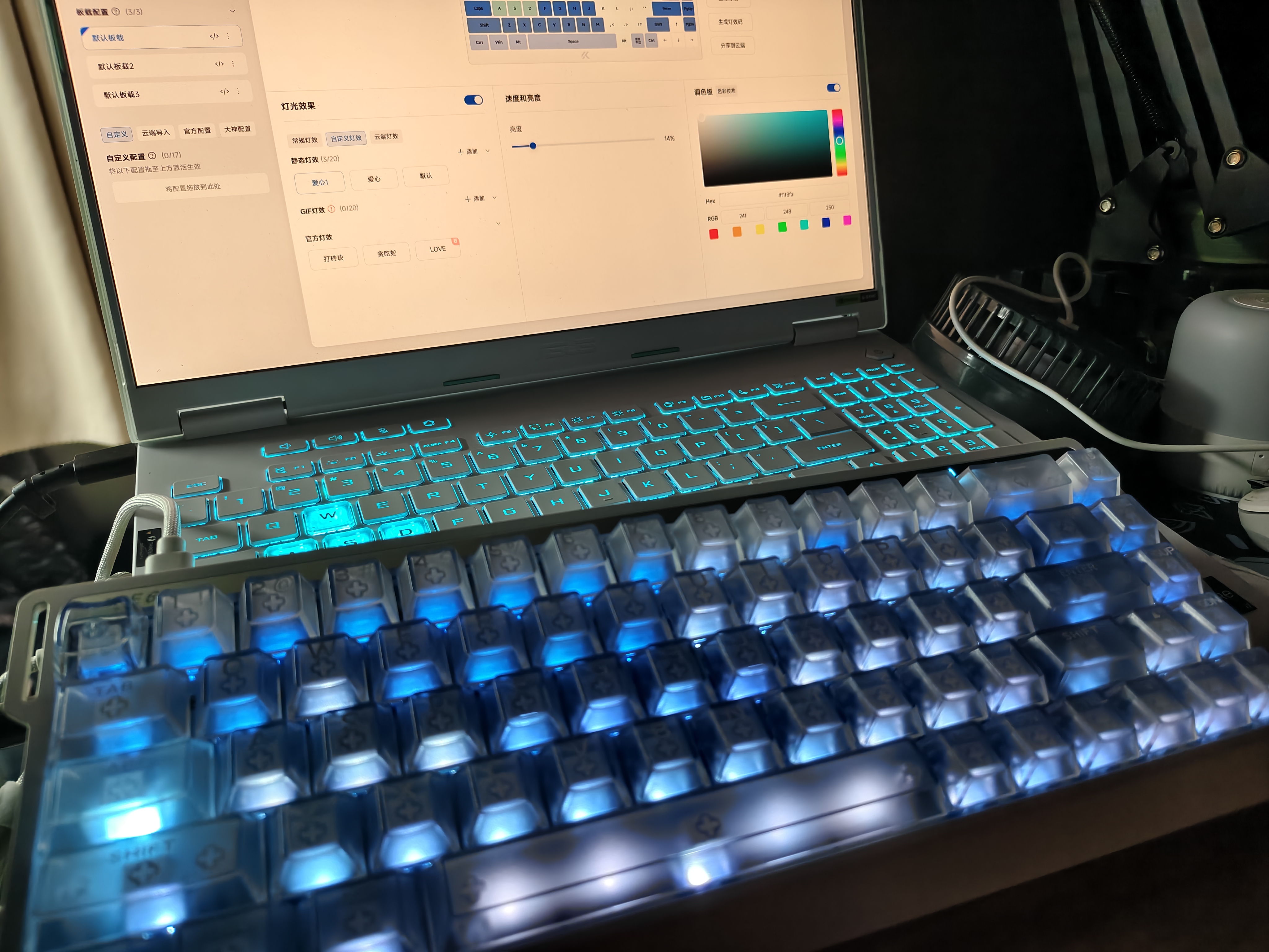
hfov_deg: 73.9
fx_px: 843
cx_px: 634
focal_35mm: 23
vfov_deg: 58.9
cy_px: 476
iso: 342
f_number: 1.88
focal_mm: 5.56
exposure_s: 1/50
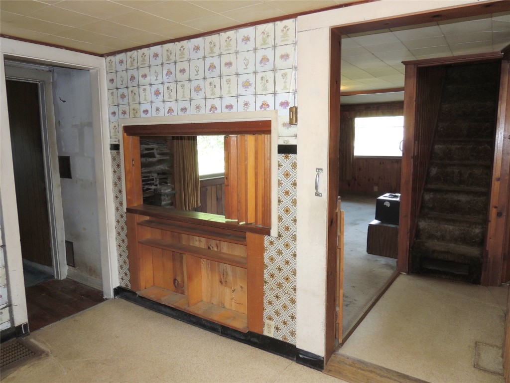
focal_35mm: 24
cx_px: 255
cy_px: 192
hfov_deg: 71.6
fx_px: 354
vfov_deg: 56.8
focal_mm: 4.3
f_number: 3
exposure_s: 1/30
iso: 200
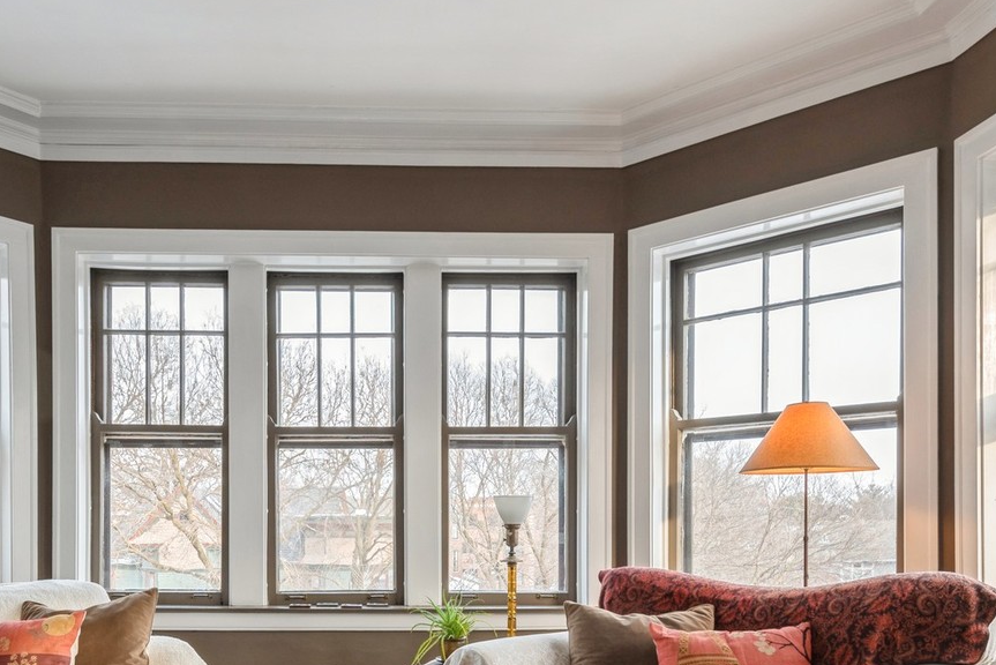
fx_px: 830
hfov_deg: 61.1
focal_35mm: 30
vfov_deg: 41.7
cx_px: 376
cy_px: 537
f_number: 9
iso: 200
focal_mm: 16
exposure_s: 1/10
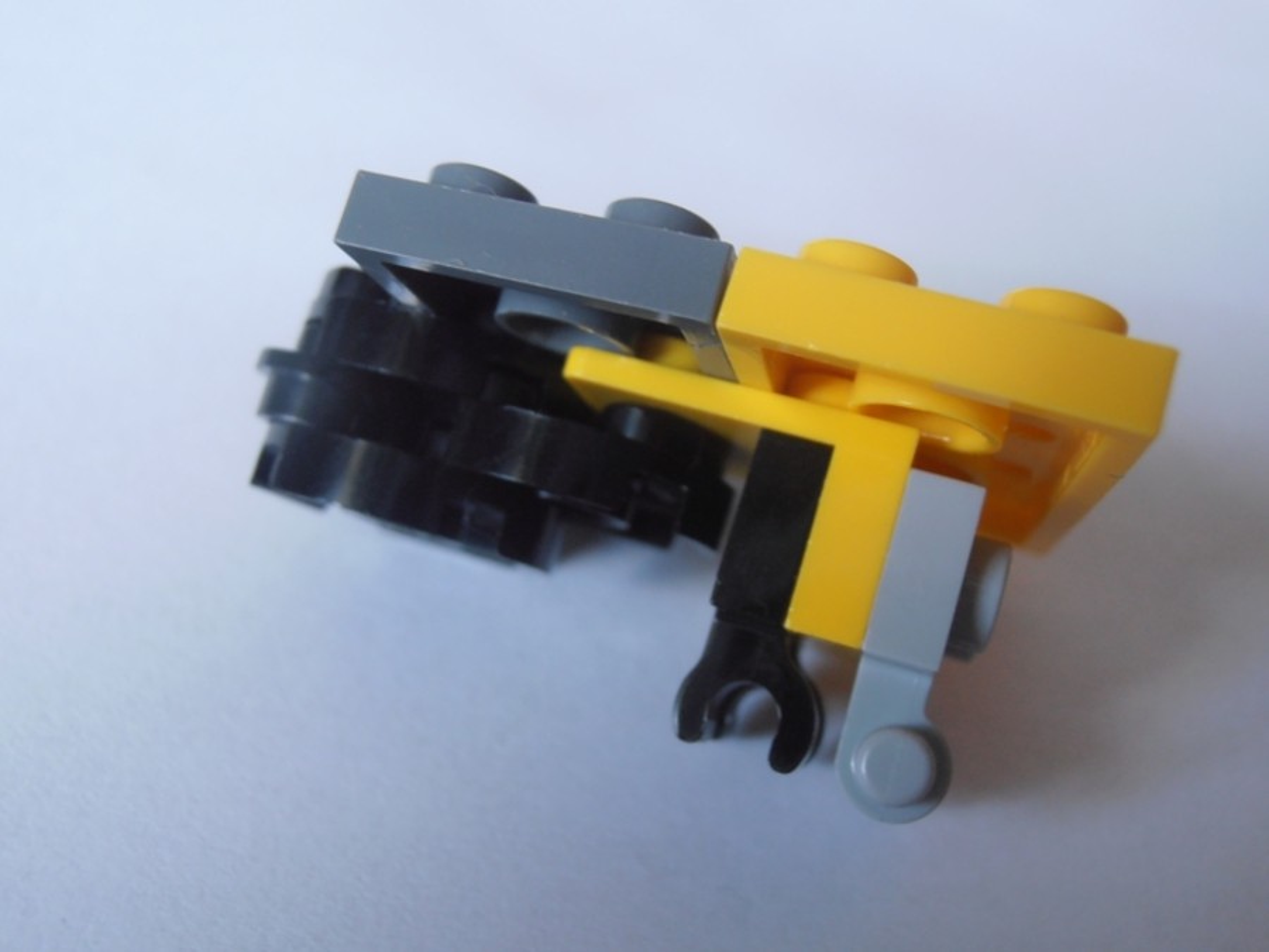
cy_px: 476
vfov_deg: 38.7
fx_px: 1356
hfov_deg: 50.1
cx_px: 634
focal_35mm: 37
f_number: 3.9
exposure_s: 1/20
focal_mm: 6.61
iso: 125
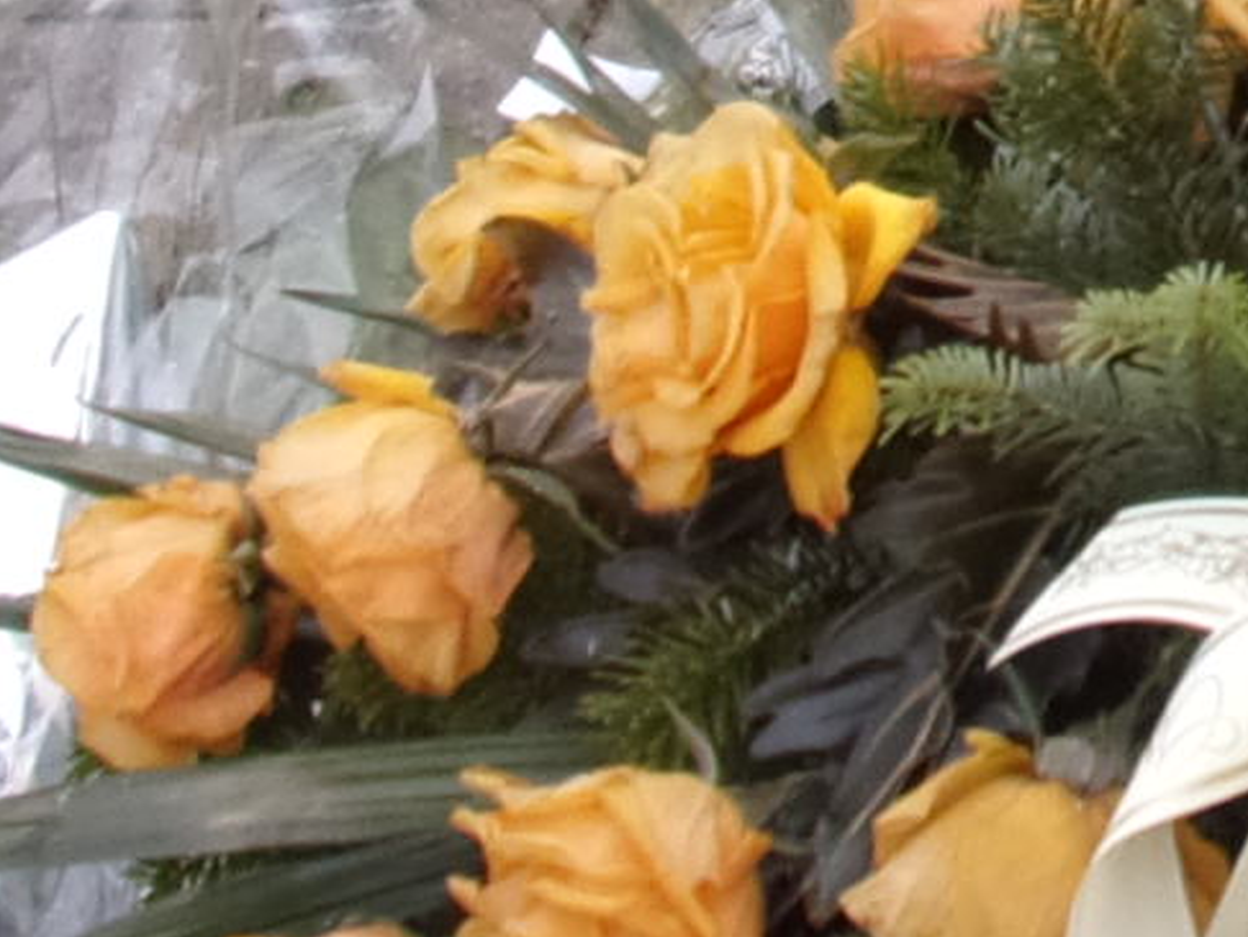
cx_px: 2006
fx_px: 4617
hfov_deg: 14.2
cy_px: -608
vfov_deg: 11.0
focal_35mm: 128
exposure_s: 1/170
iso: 80
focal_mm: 4.3
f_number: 3.3
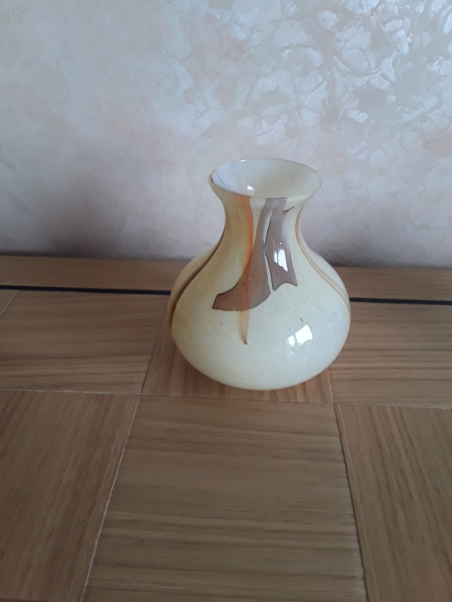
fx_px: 470
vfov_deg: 65.3
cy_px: 301
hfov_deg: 51.4
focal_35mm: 27
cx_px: 226
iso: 100
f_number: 1.9
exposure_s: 1/33
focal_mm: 2.91
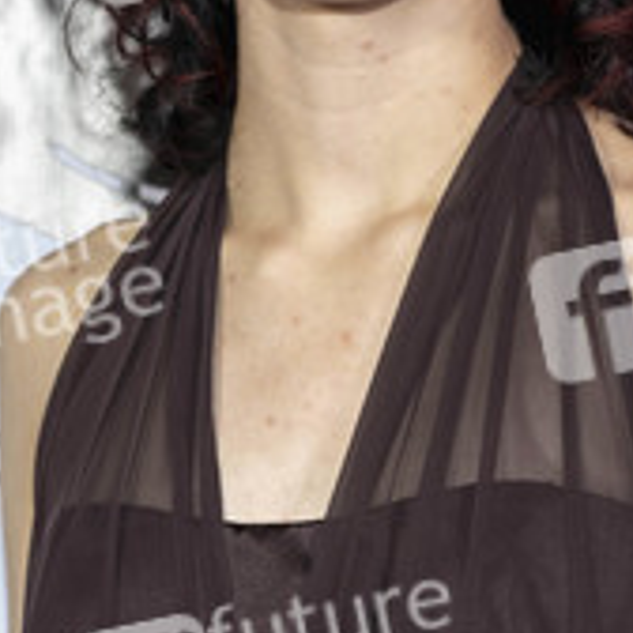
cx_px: 381
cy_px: 106
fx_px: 3807
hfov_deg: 9.5
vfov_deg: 9.5
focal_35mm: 184
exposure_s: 1/200
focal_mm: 91
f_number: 5.6
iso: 800
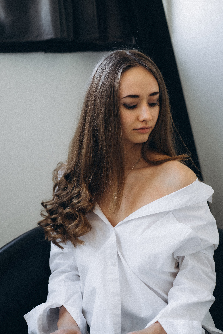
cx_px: 112
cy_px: 167
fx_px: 492
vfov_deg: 37.5
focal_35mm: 53
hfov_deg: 25.5
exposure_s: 1/250
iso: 640
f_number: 2.5
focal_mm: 35
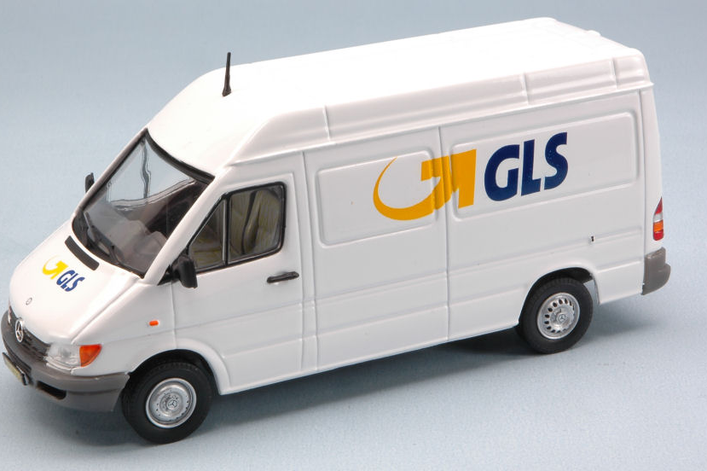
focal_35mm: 101
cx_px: 338
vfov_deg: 13.5
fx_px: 1983
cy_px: 222
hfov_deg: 20.2
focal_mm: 62
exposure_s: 1.3
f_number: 29
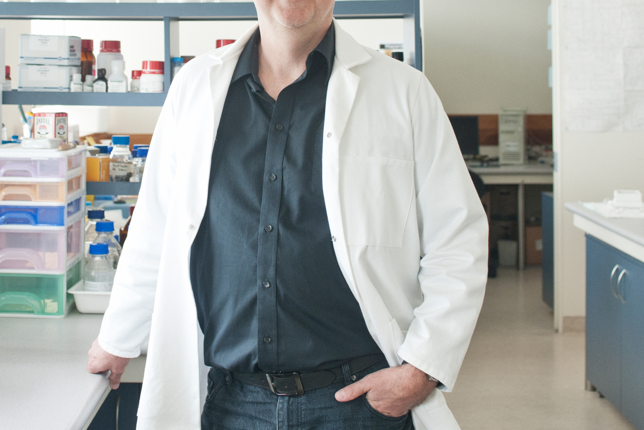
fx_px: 1181
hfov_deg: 30.3
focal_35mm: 66
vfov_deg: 20.4
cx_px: 233
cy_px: 82
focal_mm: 35
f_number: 4.5
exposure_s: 1/80
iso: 640
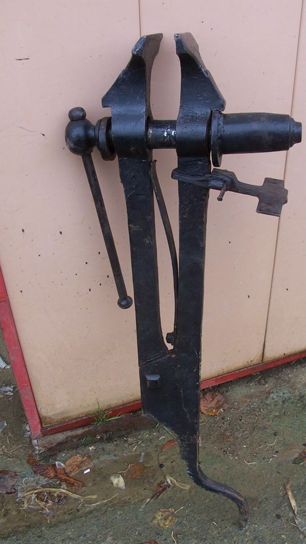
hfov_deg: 30.4
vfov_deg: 51.6
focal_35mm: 39
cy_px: 277
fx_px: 563
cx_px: 174
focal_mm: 6
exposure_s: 1/125
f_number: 2.8
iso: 80
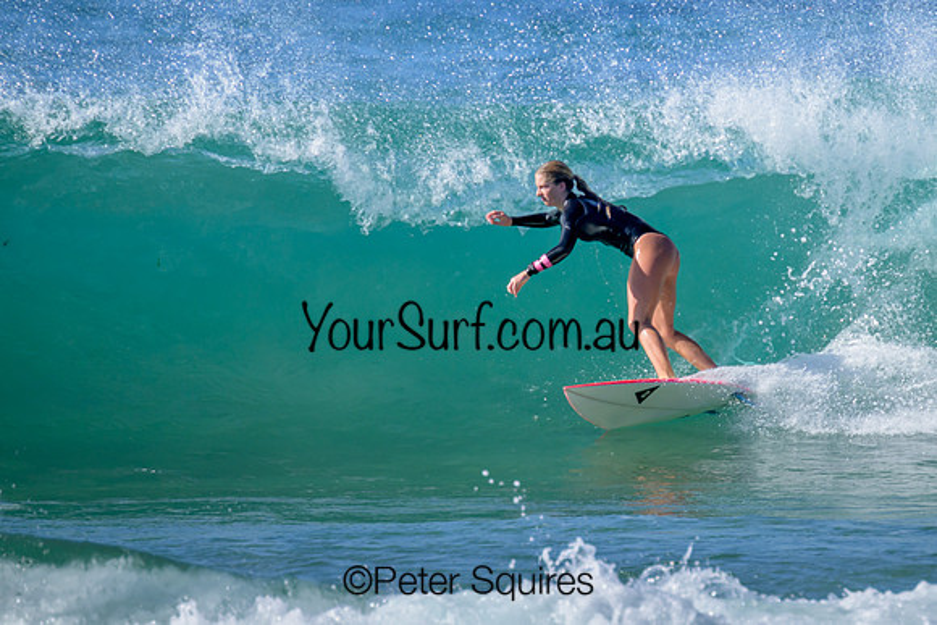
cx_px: 607
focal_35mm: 1090
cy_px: 199
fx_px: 28377
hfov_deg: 1.9
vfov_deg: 1.3
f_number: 11
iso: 500
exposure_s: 1/800
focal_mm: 800
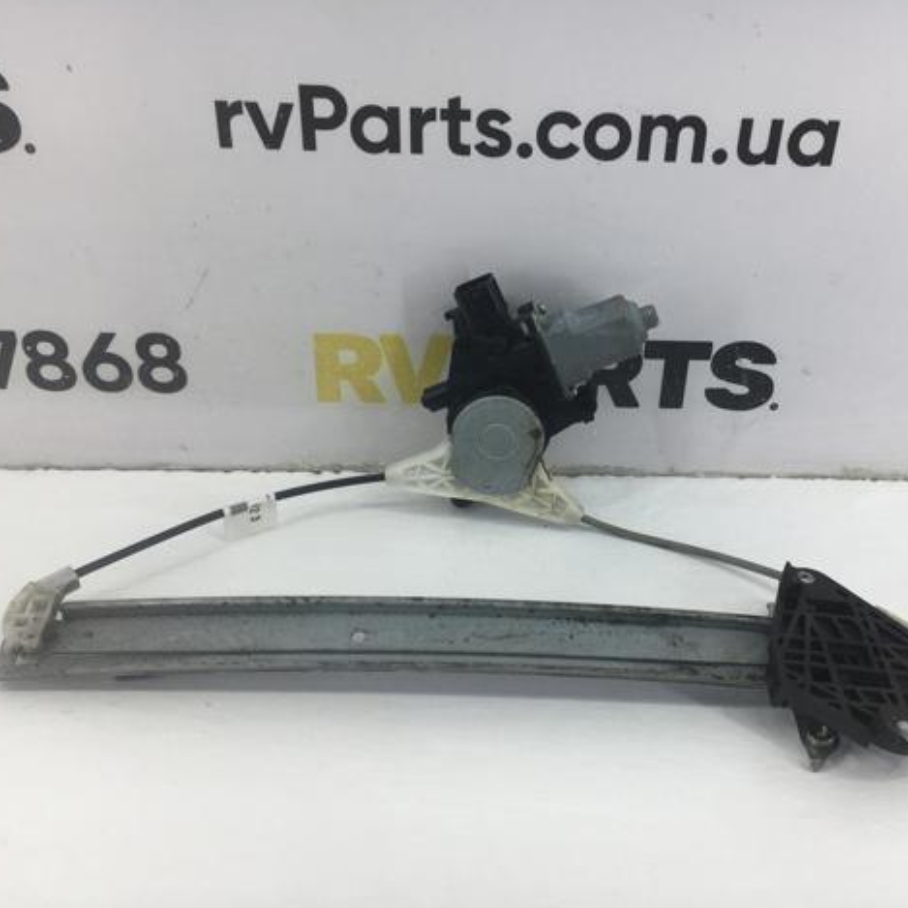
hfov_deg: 47.0
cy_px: 447
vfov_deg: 47.2
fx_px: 1039
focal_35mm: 35
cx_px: 534
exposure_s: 1/100
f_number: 2.2
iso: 40
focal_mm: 4.15
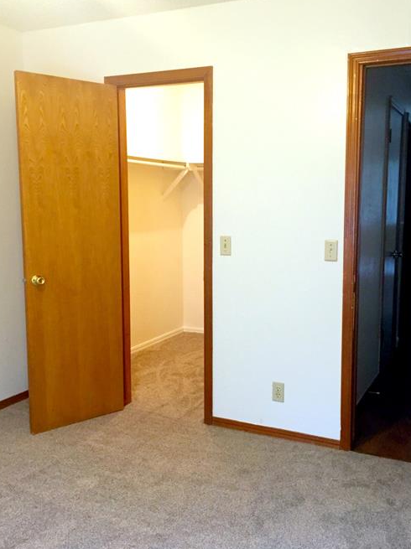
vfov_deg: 54.0
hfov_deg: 41.7
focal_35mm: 34
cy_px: 284
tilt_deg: -6.5
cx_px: 230
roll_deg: +1.8
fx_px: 539
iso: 250
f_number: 2.2
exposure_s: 1/17
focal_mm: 4.15
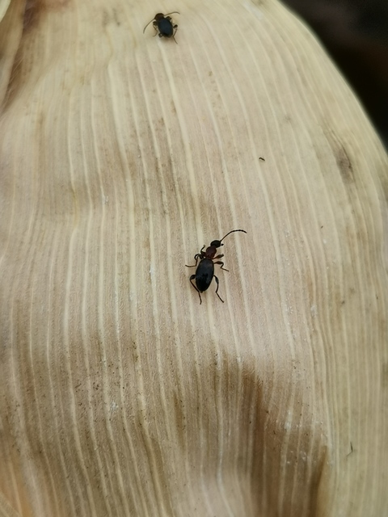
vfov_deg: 27.4
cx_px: 194
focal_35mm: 71
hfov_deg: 20.7
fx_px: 1061
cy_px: 258
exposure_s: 1/303
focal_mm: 4.75
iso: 50
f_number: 1.8
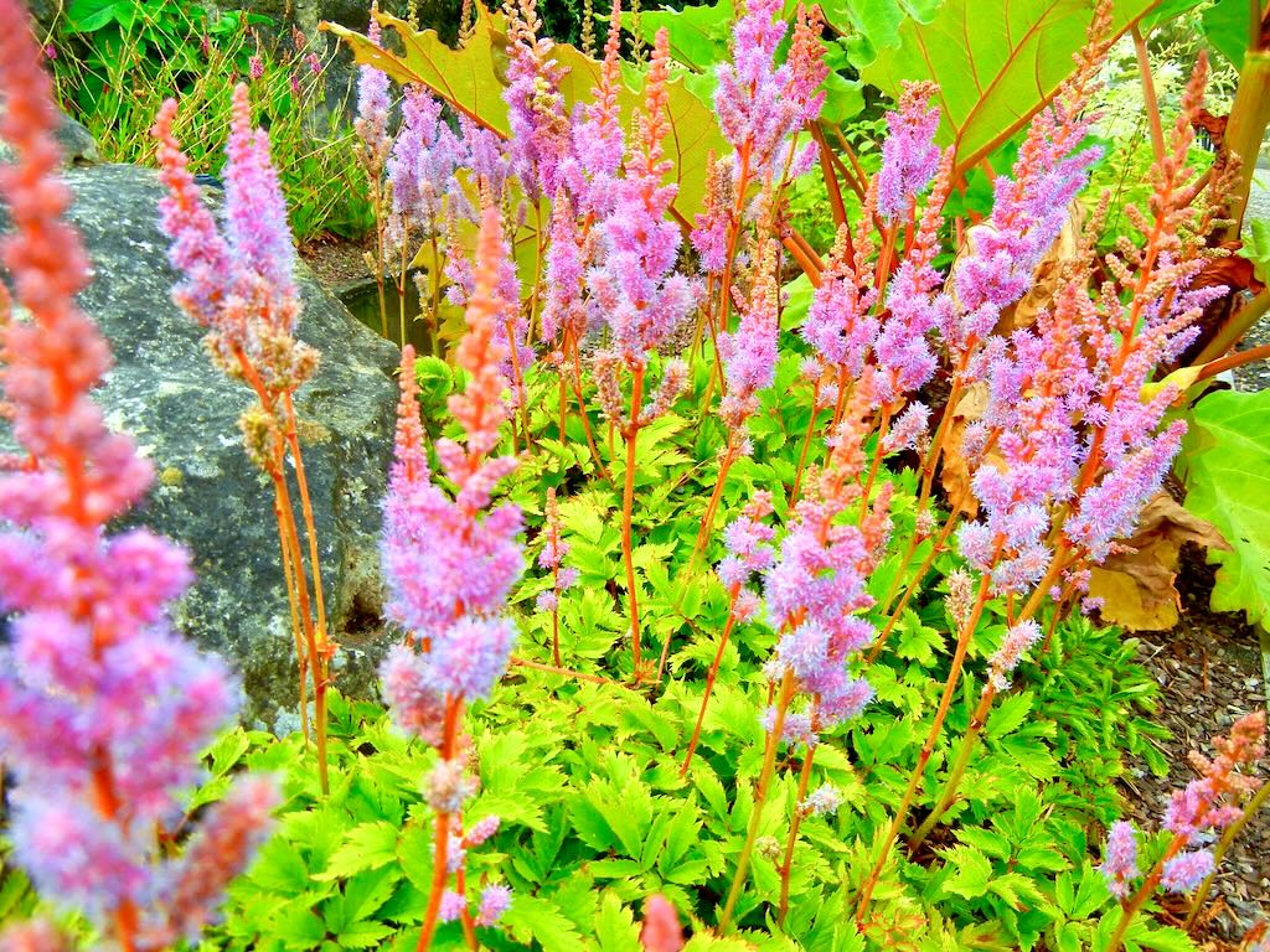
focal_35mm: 30
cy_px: 476
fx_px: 1101
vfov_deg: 46.8
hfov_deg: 60.0
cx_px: 635
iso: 160
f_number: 3.5
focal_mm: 5.4
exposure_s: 1/230
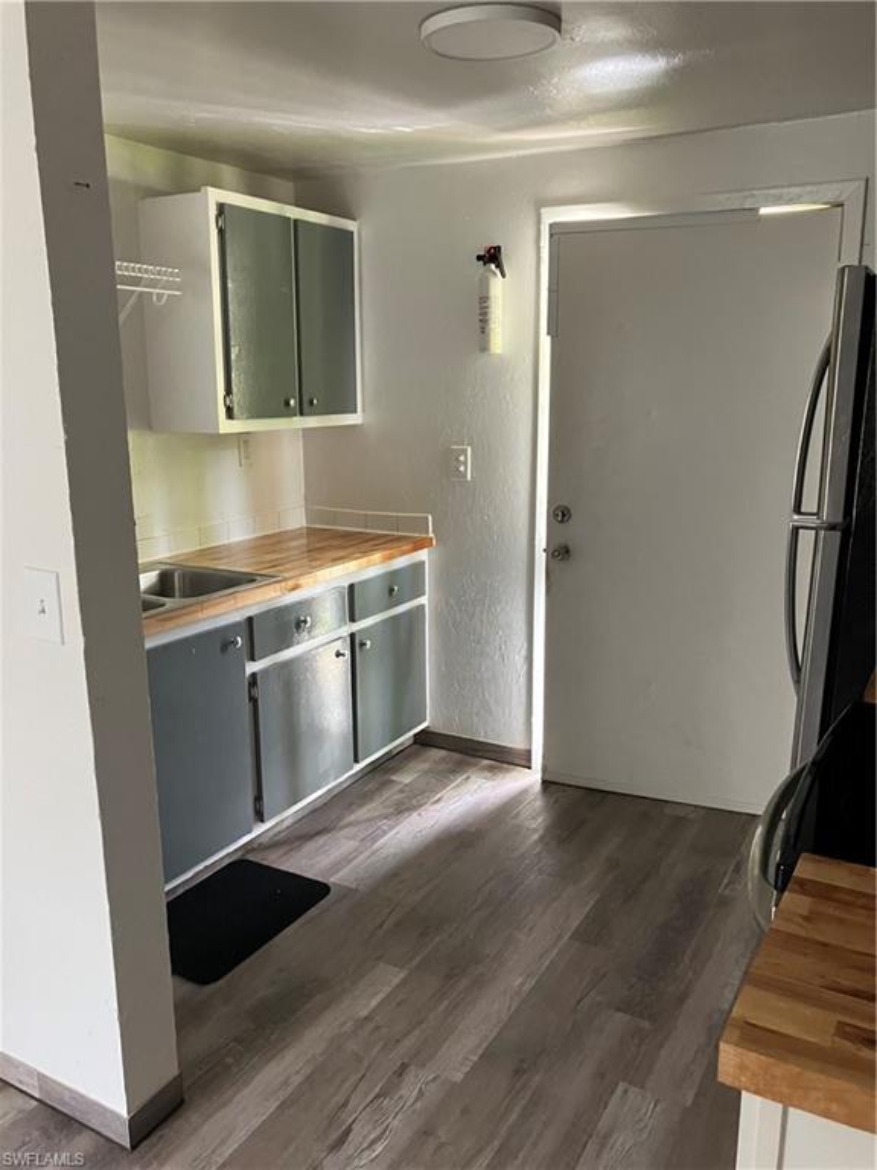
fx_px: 946
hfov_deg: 49.7
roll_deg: +0.6
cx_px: 438
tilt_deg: -12.0
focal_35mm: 28
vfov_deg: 63.4
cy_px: 585
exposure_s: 1/57
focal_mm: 3.99
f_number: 1.8
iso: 320
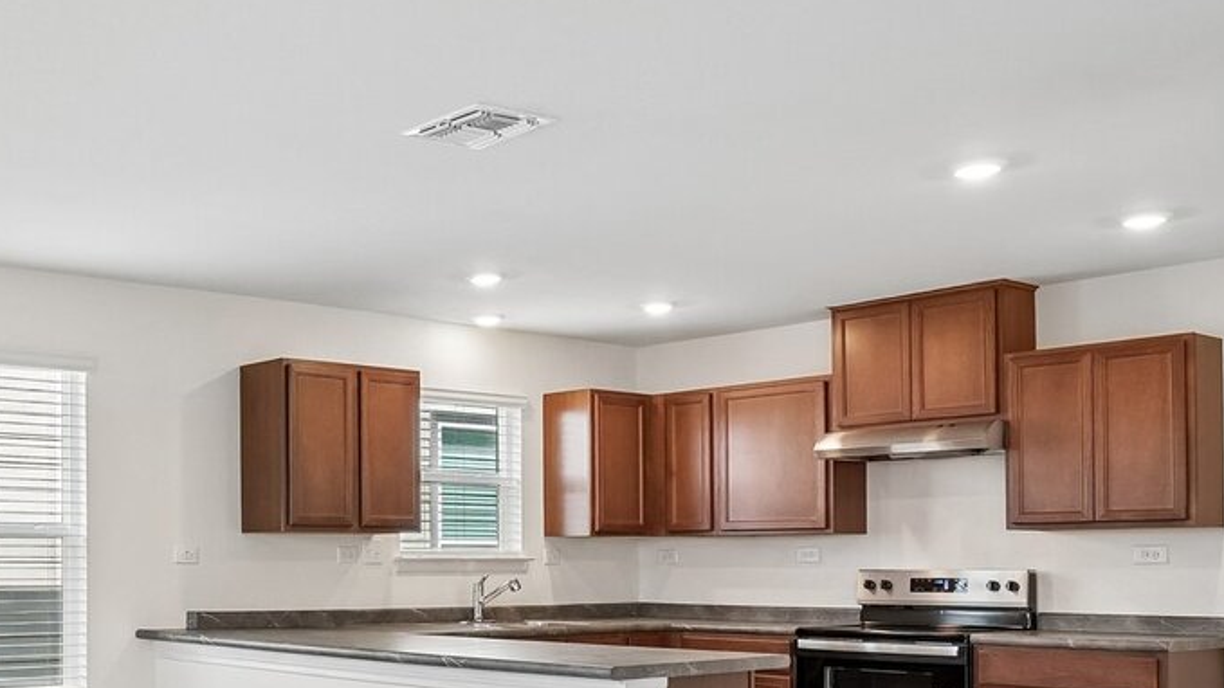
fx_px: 1298
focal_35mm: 40
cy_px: 587
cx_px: 23
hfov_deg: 43.8
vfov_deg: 28.8
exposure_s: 1/50
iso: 400
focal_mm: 16
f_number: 9
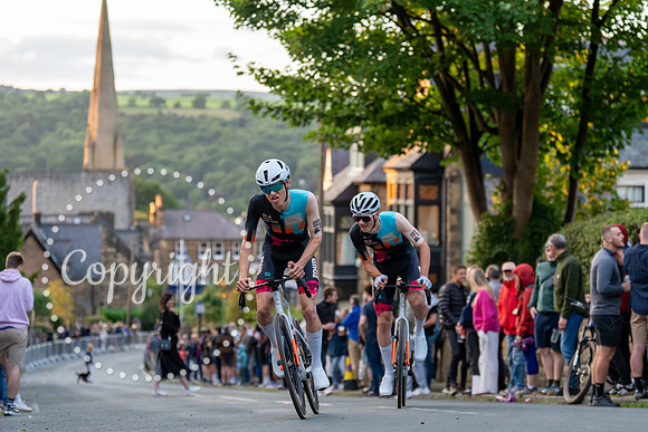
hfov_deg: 21.7
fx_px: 1692
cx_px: 324
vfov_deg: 14.6
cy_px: 216
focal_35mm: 94
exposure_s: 1/1000
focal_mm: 94
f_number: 2.8
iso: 2000
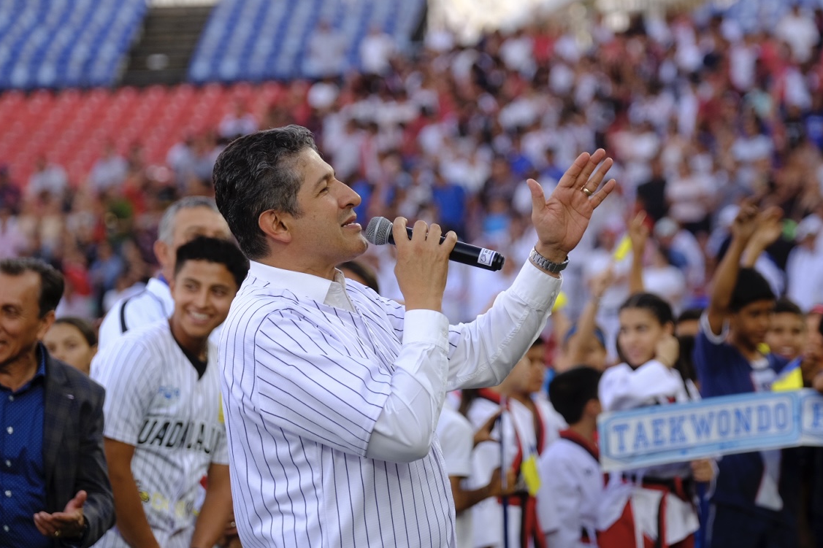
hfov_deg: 10.2
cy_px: 238
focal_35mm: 202
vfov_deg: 6.8
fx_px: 4617
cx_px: 499
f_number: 2.8
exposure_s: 1/250
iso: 160
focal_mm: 94.5
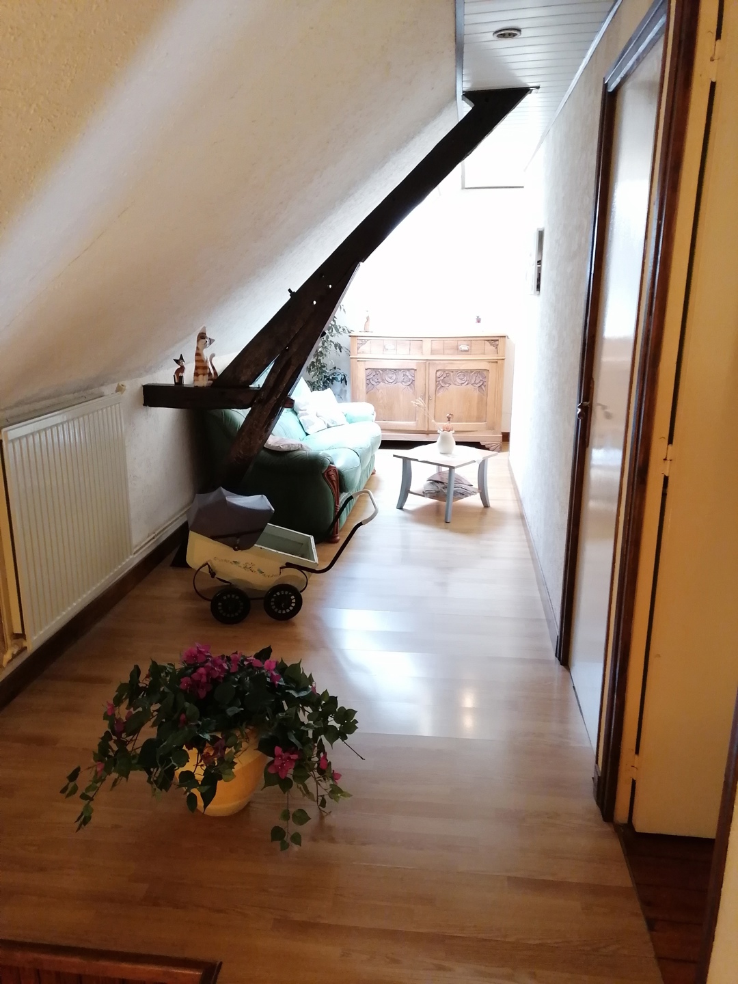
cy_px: 492
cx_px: 369
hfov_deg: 51.4
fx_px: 768
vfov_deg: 65.3
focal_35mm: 27
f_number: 1.8
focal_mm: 4.75
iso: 640
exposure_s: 1/16.7
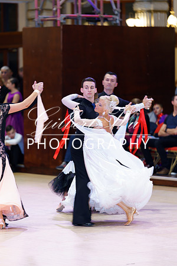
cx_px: 88
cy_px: 133
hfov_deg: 7.6
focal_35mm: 181
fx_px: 1335
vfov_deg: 11.4
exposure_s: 1/100
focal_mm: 181
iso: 640
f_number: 2.8
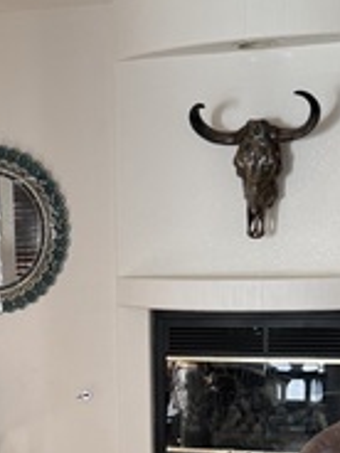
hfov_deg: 16.9
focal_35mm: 87
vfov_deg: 21.9
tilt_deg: -7.6
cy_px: 417
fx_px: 1139
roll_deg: +1.4
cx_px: 118
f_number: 1.78
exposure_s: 1/121
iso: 200
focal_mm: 6.76
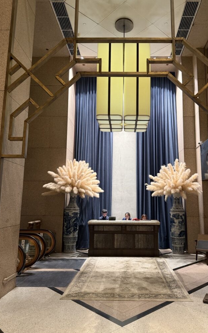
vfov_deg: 70.4
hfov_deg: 47.3
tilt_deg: +10.0
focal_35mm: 26
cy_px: 164
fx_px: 236
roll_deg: -0.3
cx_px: 124
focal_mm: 6.76
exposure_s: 1/50
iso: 400
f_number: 1.78
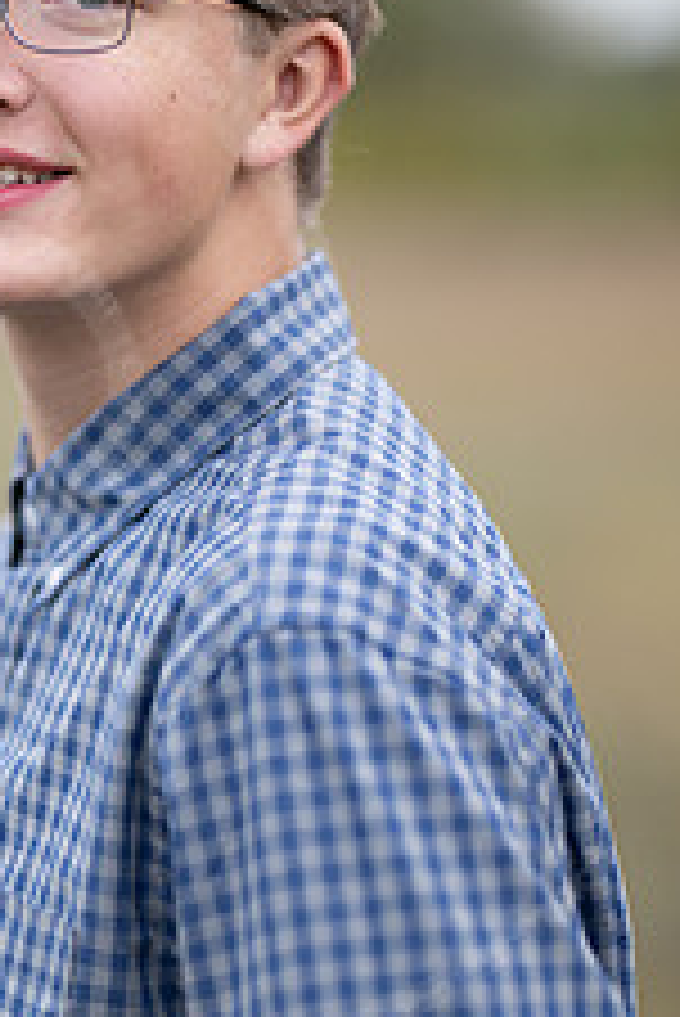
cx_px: 36
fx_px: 4781
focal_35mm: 169
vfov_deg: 12.2
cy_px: 513
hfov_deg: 8.1
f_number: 1.3
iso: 500
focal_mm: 85
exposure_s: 1/400
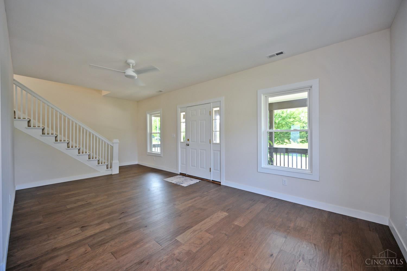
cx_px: 204
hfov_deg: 104.3
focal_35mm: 14
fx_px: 158
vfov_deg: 81.2
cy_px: 136
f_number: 4
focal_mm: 14
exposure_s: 1/60
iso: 250
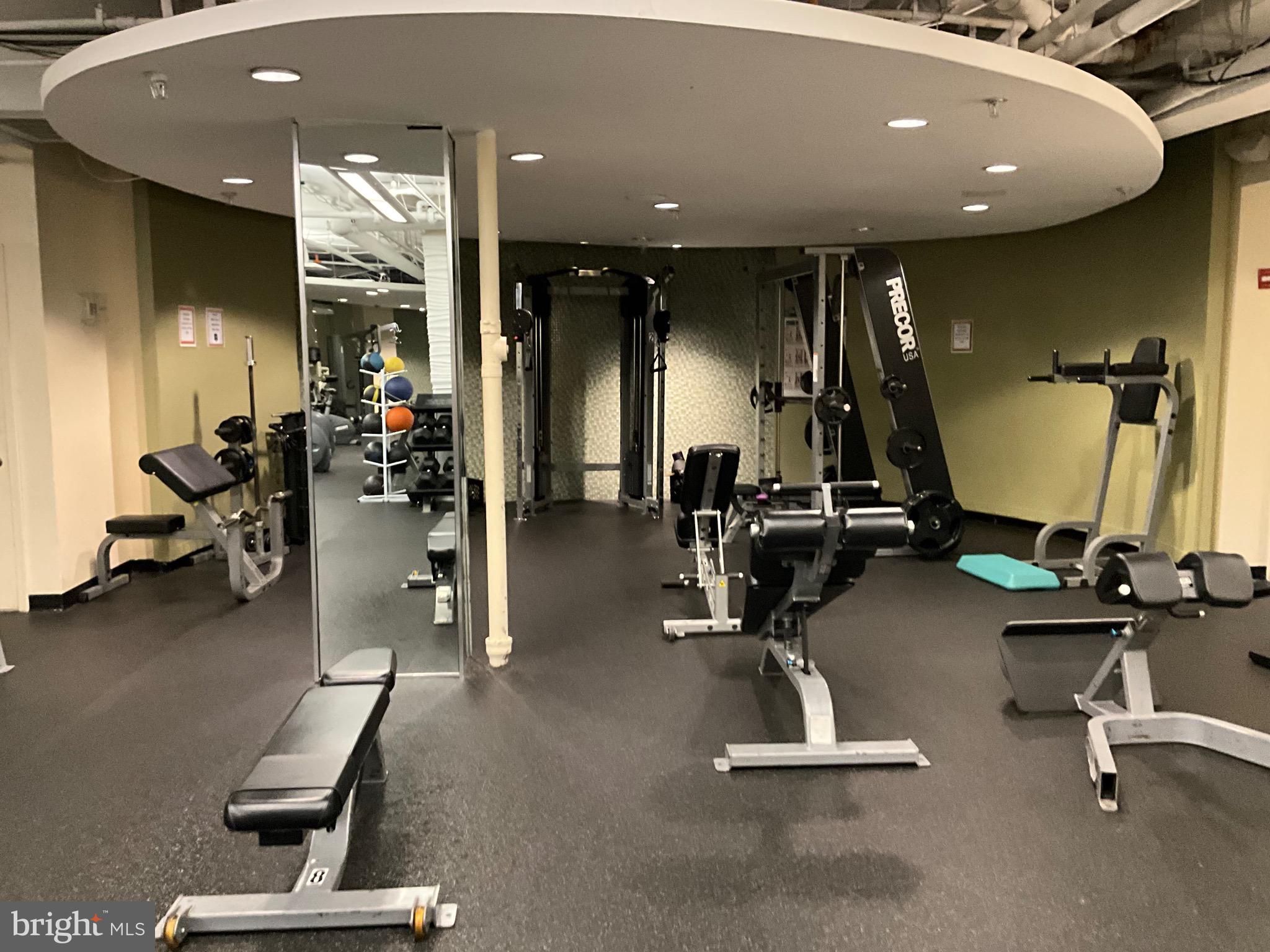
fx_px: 1064
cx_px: 635
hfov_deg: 61.7
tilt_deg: -6.9
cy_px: 476
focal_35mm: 29
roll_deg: -0.3
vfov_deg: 48.2
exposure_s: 1/30
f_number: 1.8
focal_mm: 3
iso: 400
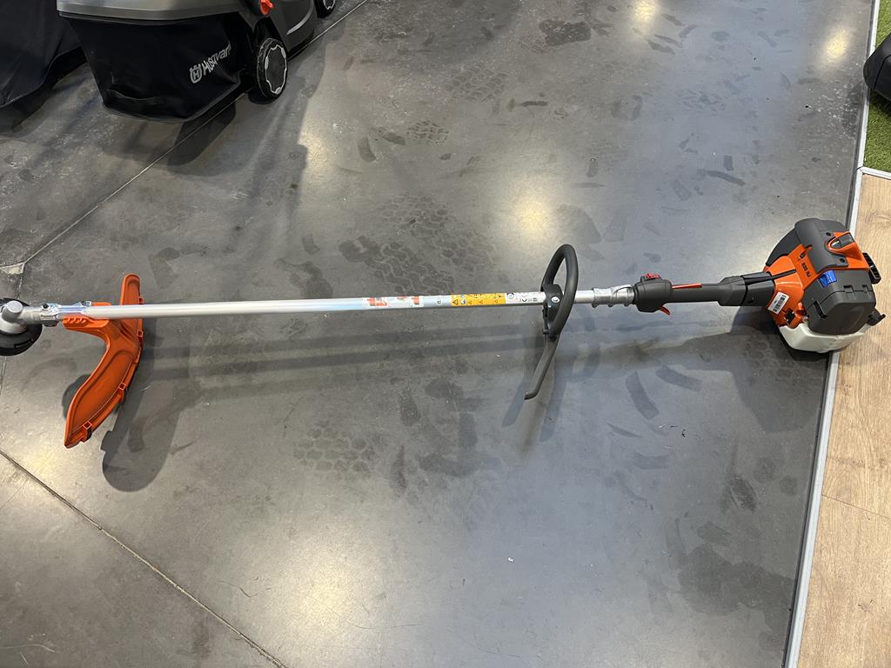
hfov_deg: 67.3
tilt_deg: -55.8
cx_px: 446
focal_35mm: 26
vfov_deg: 53.1
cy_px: 334
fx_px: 669
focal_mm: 5.1
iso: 64
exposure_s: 1/50
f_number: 1.6
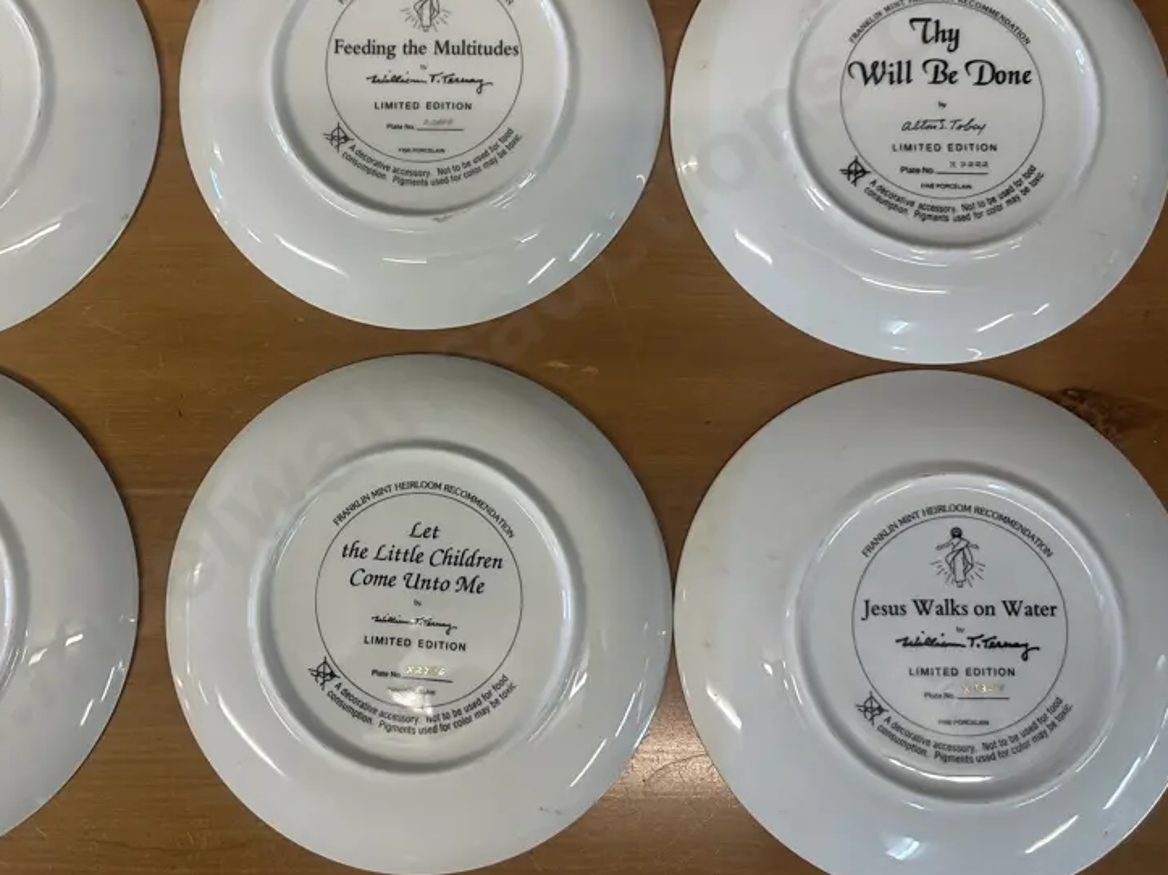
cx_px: 443
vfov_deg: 41.7
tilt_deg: -82.5
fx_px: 1147
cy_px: 375
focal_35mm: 34
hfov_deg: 53.4
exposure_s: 1/100
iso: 200
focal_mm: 6.86
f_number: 1.78
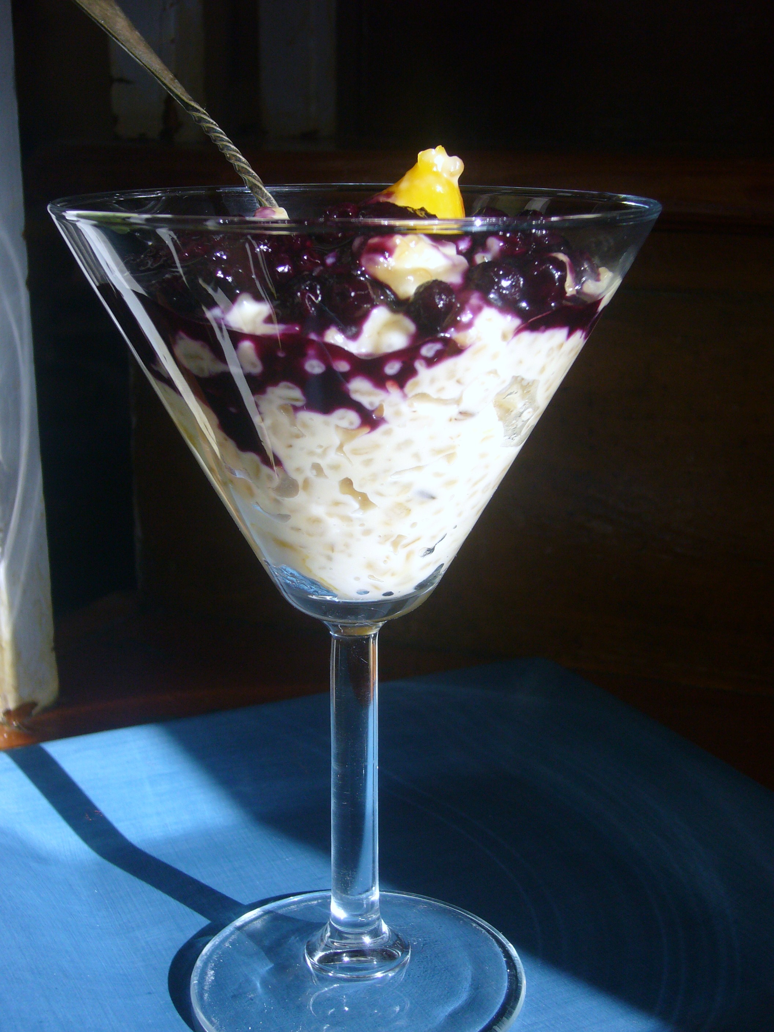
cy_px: 516
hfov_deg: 29.1
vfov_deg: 38.2
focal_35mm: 50
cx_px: 387
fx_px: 1491
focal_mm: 8.3
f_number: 3.3
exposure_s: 1/160
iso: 100
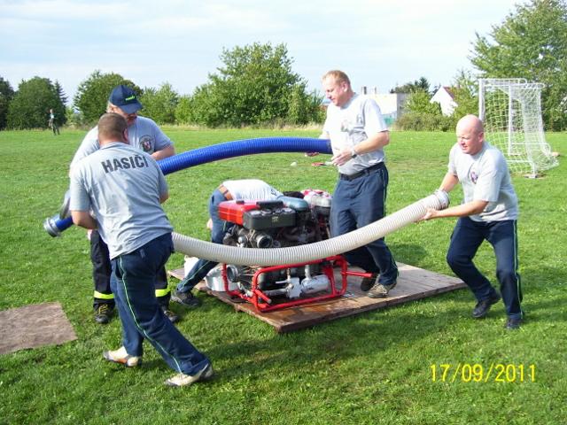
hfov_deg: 50.1
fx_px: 606
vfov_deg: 38.7
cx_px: 284
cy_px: 212
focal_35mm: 37
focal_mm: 6
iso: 80
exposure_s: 1/500
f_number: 2.7
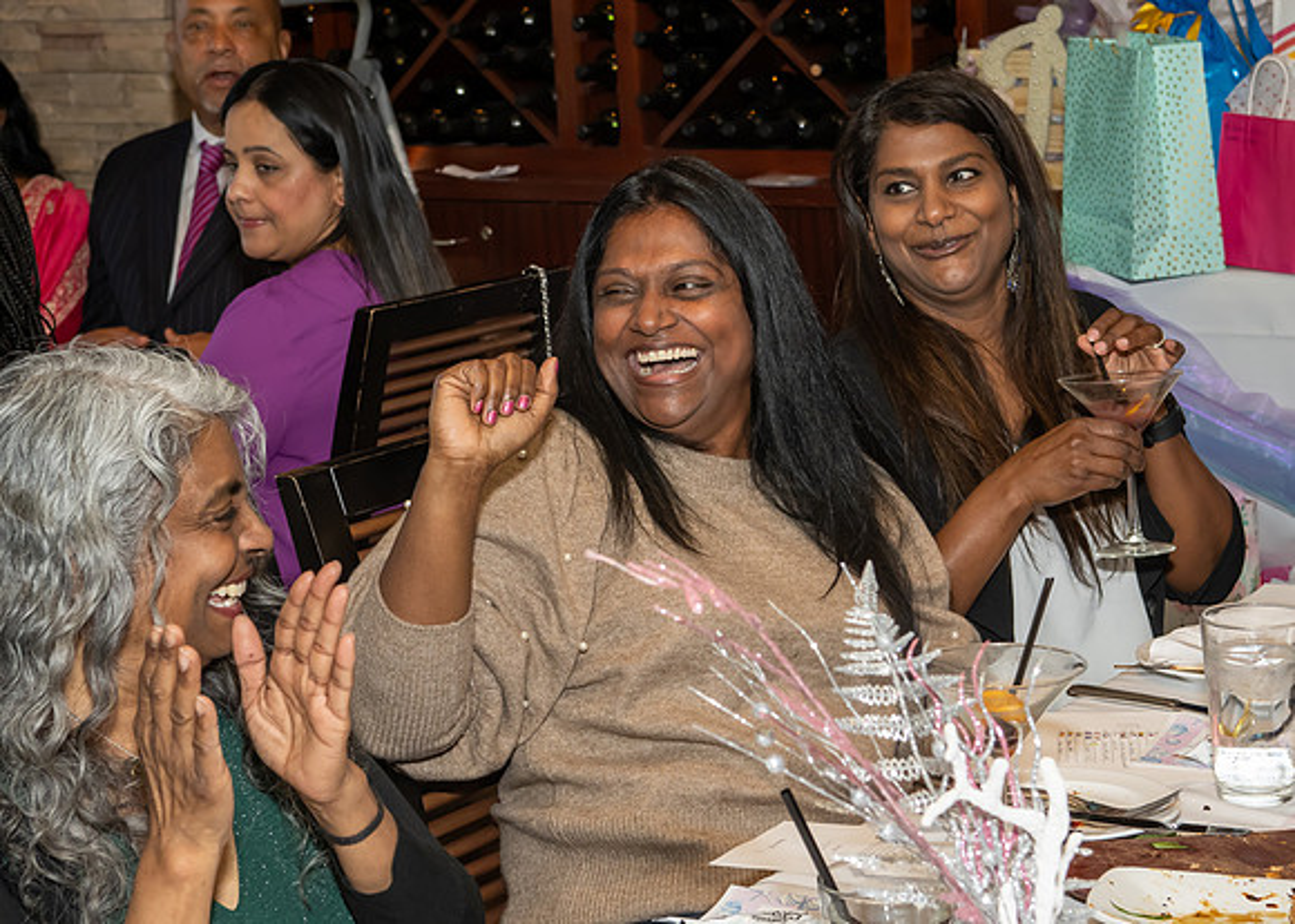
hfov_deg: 24.5
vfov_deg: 17.6
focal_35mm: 81
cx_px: 715
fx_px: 2979
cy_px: 448
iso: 1000
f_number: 7.1
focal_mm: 50
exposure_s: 1/250
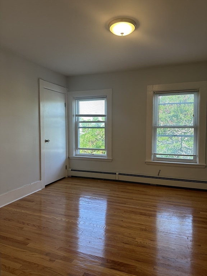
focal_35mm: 24
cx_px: 104
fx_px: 191
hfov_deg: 56.8
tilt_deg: -1.7
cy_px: 138
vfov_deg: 71.6
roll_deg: -1.6
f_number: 1.78
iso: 80
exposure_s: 1/120
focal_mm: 6.86
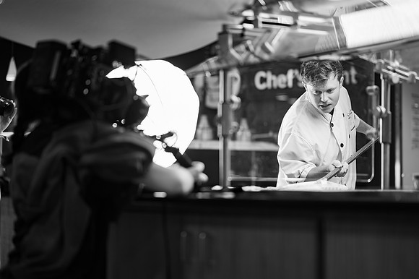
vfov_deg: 16.1
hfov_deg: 23.9
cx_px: 210
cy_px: 140
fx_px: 989
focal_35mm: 85
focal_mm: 85
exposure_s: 1/200
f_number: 1.8
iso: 100
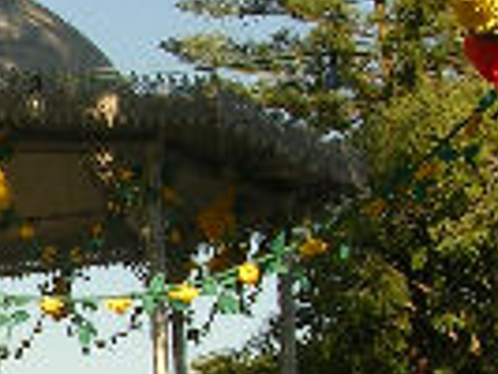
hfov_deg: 12.9
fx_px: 2102
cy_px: 367
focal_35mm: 146
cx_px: -221
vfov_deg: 10.1
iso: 50
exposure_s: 1/203
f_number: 5.6
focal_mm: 5.8
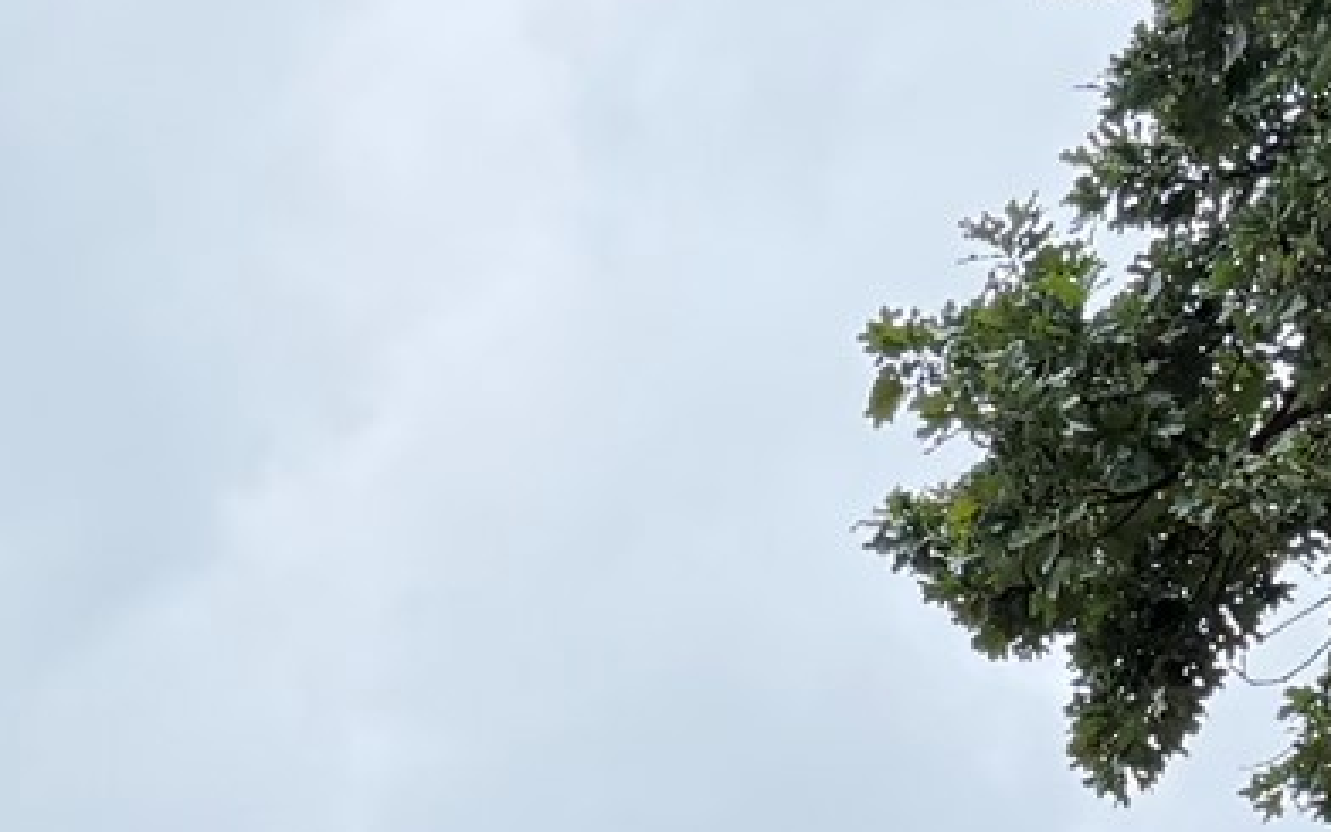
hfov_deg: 13.9
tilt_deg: +9.0
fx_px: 4824
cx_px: -1120
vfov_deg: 9.1
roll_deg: -1.3
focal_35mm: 133
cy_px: 1776
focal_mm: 6.76
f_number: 1.78
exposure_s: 1/868
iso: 100
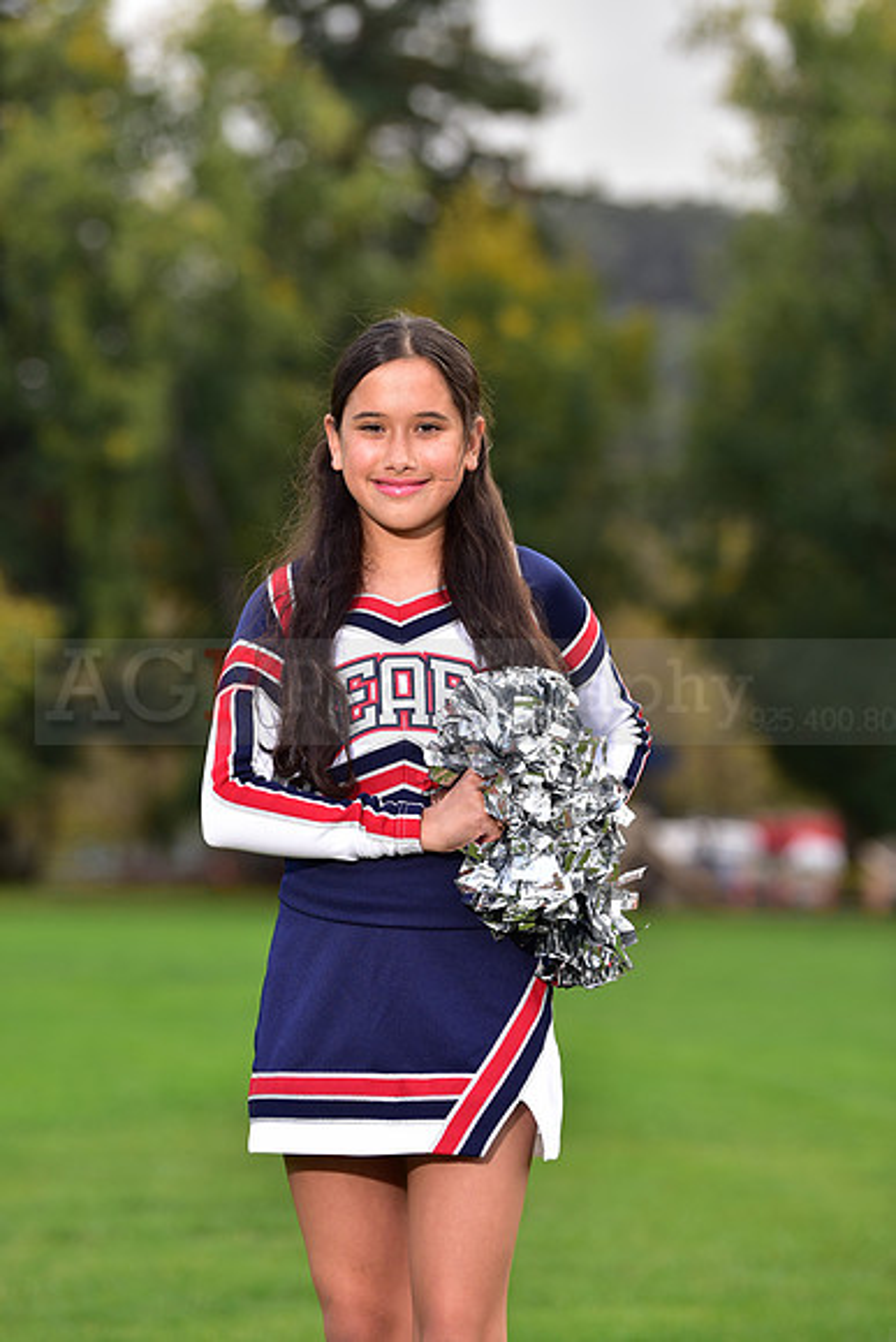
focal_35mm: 135
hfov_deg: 10.2
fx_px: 5037
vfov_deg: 15.2
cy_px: 671
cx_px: 448
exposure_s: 1/250
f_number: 4
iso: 160
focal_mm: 135
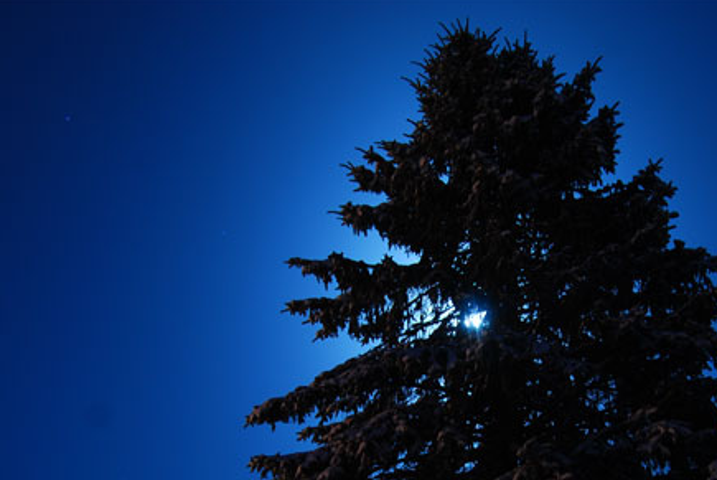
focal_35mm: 62
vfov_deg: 21.2
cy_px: 488
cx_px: 450
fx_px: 1236
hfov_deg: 32.2
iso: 100
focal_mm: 20
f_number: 6.3
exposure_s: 30
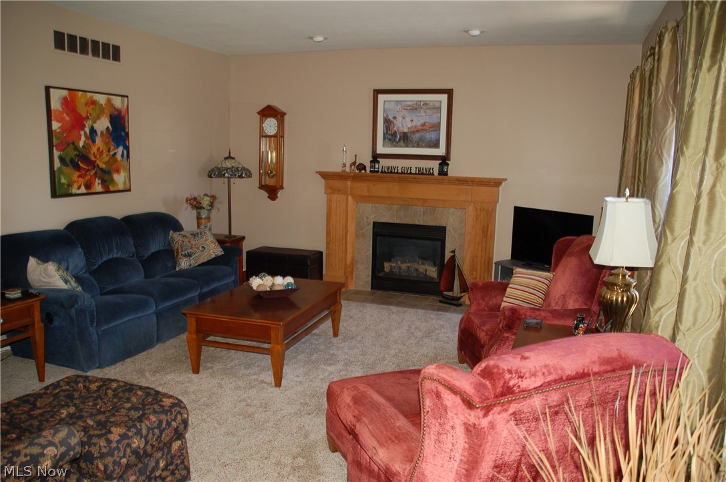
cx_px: 363
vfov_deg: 47.8
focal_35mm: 27
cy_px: 241
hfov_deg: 67.4
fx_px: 544
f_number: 3.5
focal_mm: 18
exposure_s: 1/60
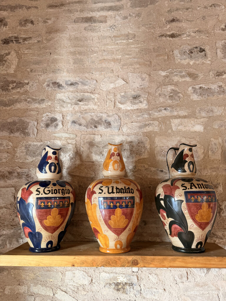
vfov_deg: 71.6
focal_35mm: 24
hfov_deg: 56.8
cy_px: 150
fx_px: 209
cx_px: 113
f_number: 1.78
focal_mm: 6.76
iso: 320
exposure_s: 1/60
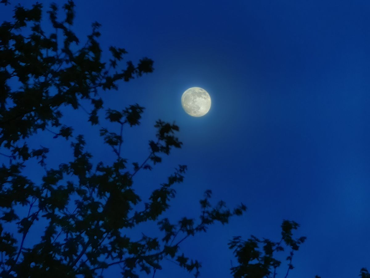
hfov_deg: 7.3
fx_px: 2886
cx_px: 185
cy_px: 139
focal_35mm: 270
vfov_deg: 5.5
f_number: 2.1
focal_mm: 14.55
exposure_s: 1/100
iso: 64
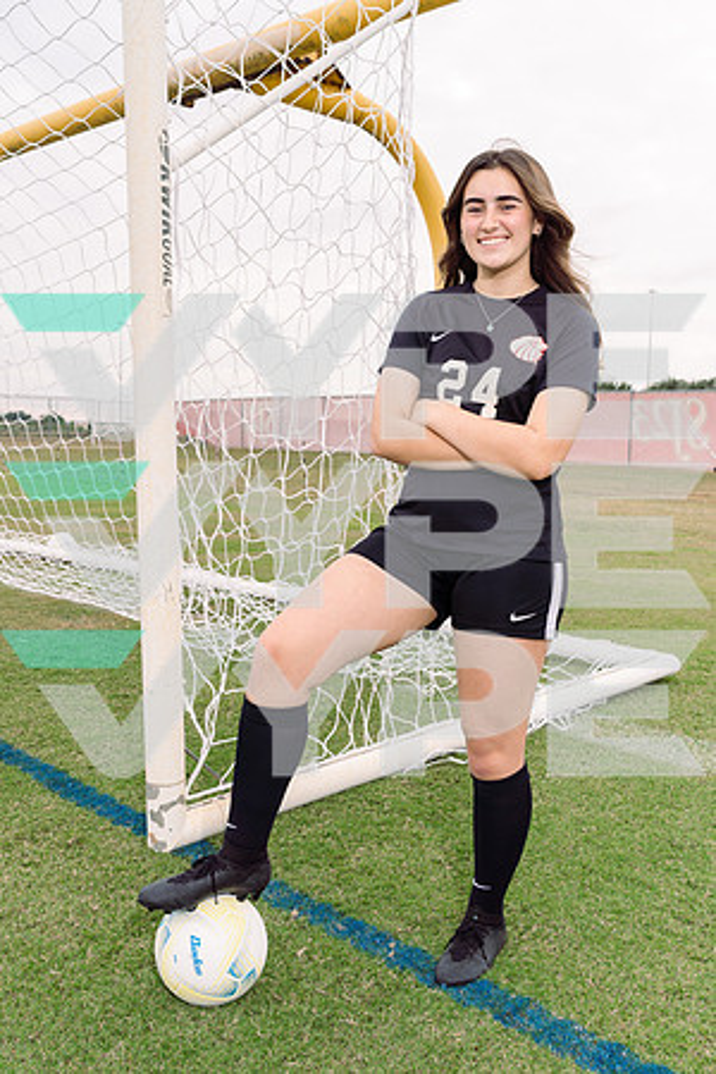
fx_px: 1044
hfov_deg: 37.9
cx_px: 358
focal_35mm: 35
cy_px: 537
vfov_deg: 54.4
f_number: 7.1
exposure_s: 1/250
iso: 160
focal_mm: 35
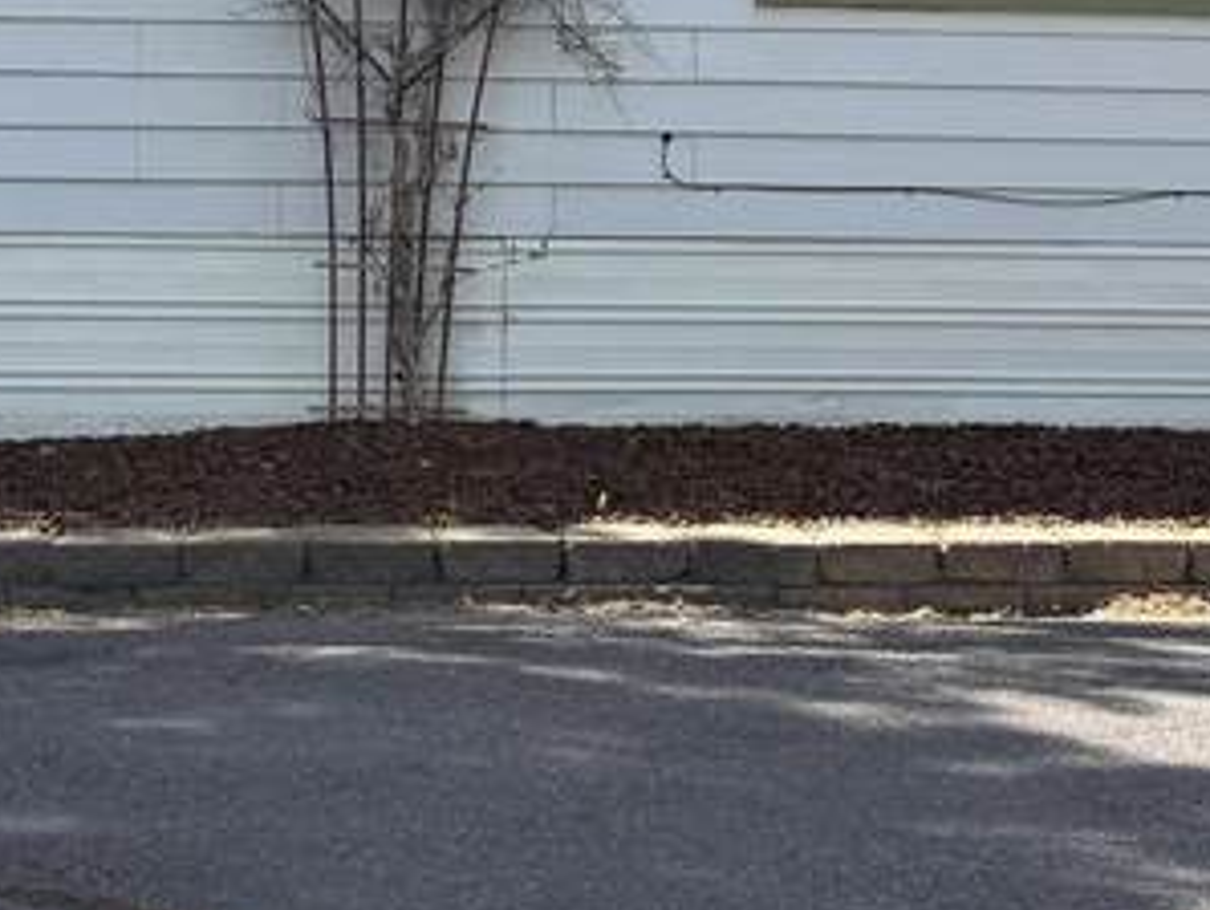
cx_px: 585
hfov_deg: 19.1
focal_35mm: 103
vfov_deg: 14.2
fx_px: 3603
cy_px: 53
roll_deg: -1.4
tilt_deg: +1.3
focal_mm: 6.76
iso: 80
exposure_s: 1/2000
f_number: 1.78
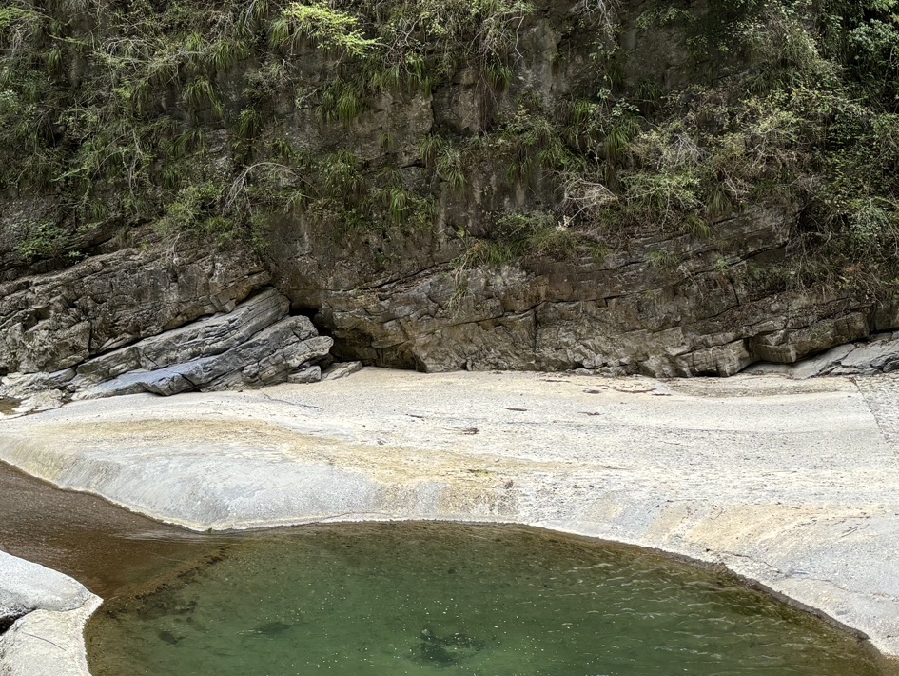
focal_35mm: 55
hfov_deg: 34.9
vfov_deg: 26.5
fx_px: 1429
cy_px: 402
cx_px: 410
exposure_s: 1/121
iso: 40
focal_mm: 5.96
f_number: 1.6
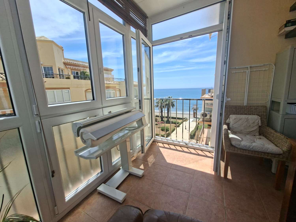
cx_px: 148
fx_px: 111
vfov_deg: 89.9
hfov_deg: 106.2
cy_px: 111
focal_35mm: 13
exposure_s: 1/1075
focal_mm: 1.74
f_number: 2.2
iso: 40
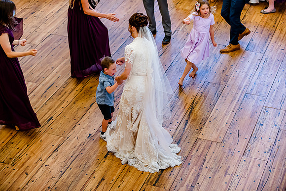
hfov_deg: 25.4
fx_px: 635
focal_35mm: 80
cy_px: 96
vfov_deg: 17.0
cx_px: 143
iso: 2500
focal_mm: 80
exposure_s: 1/640
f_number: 2.8
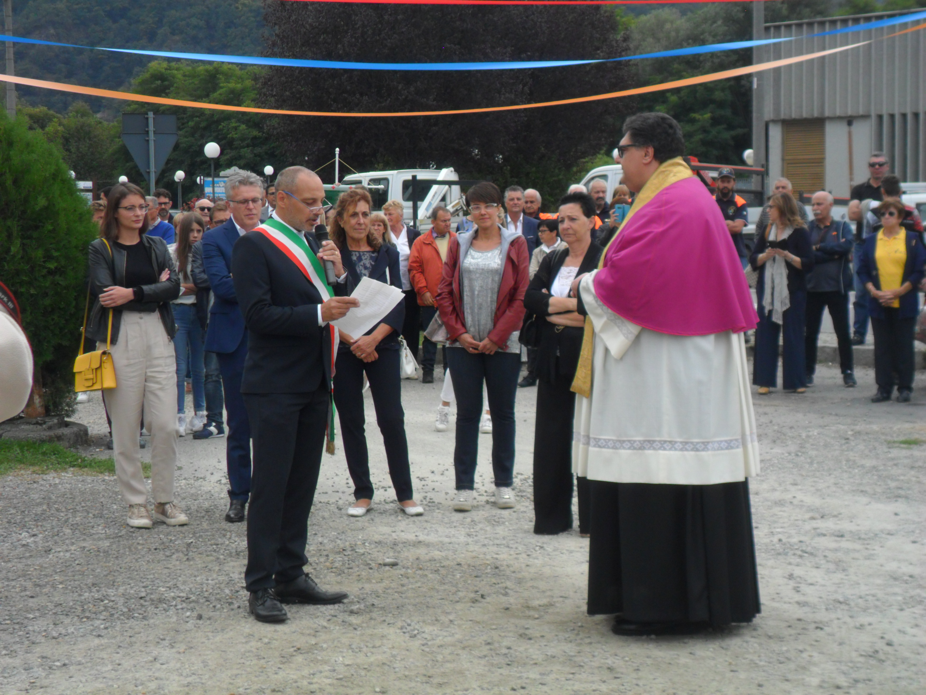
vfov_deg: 19.9
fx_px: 1980
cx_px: 463
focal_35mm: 74
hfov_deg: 26.3
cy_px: 348
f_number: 3.9
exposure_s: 1/500
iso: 80
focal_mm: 13.2
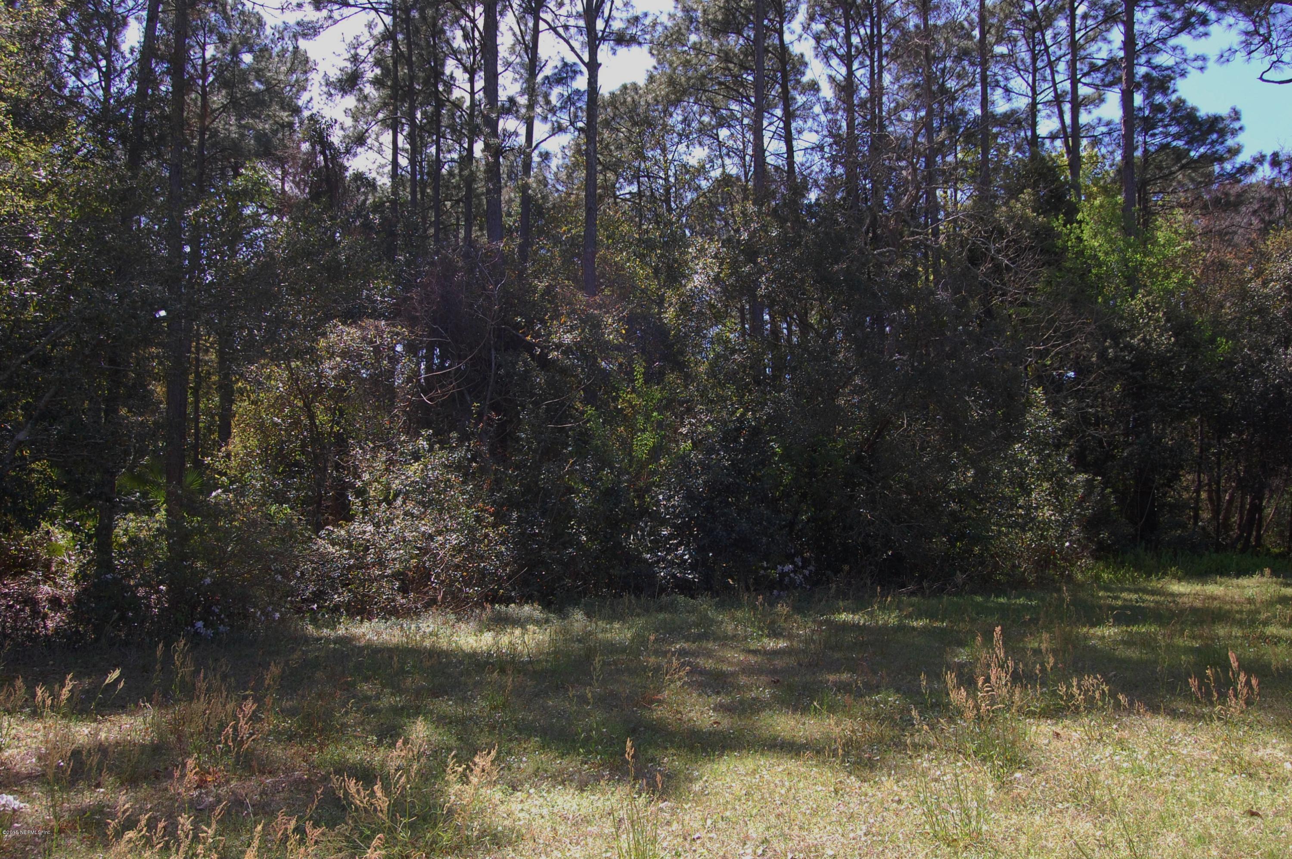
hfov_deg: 67.4
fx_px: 968
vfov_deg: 47.8
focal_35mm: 27
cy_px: 430
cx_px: 646
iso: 400
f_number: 8
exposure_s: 1/250
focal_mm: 18
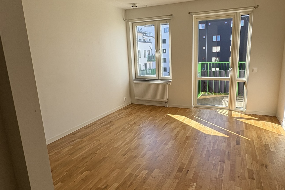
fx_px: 182
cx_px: 162
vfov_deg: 55.1
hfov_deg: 75.7
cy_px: 91
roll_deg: +1.5
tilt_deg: -10.7
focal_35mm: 23
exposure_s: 1/341
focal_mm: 2.22
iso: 50
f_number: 2.2
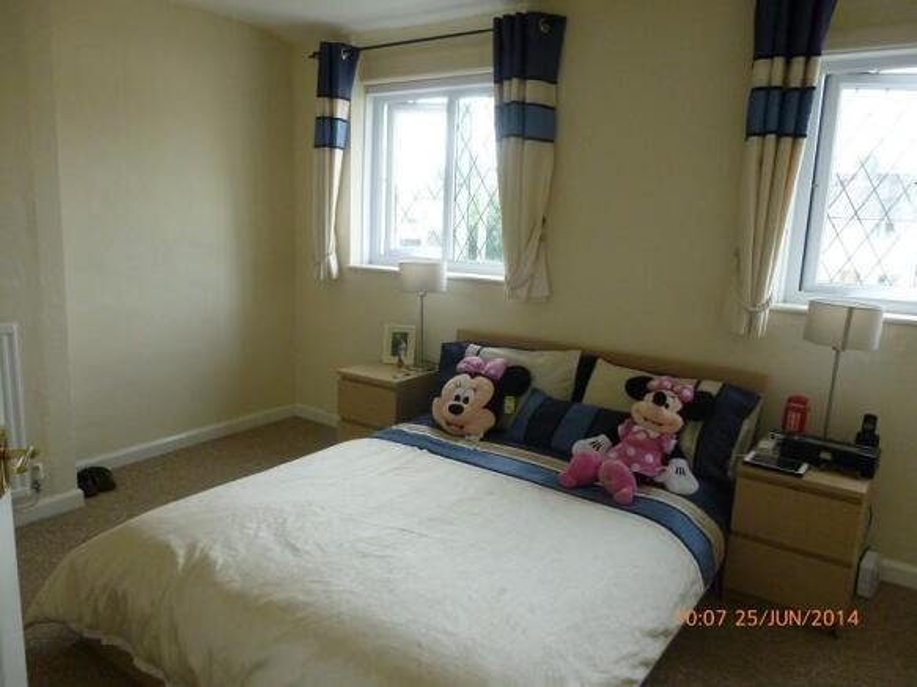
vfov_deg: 54.9
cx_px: 458
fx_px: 662
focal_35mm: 25
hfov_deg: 69.4
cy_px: 344
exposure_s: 1/200
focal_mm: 4.5
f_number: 3.1
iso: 400
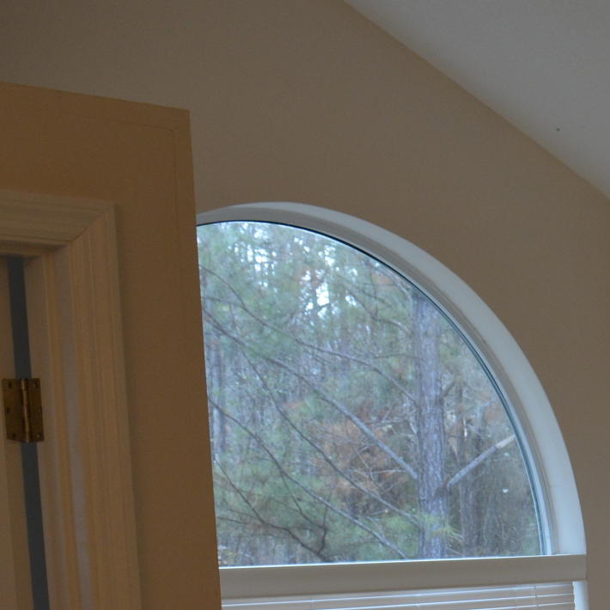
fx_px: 1934
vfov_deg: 16.7
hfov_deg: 15.4
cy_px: 839
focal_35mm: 97
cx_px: 1096
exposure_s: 1/100
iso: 400
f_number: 5
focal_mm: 18
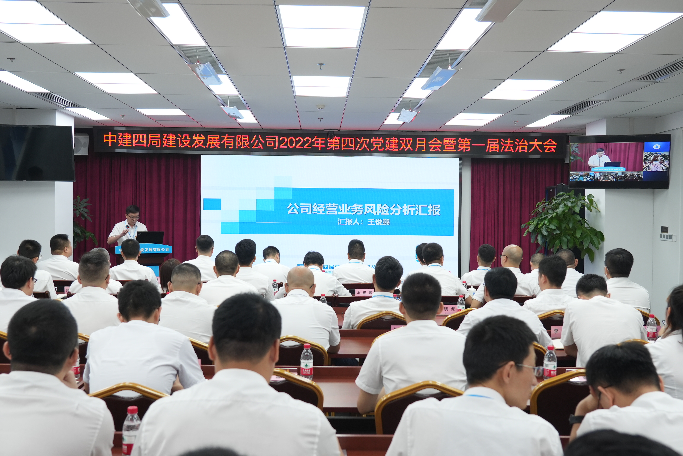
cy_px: 228
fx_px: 683
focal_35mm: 36
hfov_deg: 53.1
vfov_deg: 36.9
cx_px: 342
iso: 640
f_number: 4
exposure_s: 1/100
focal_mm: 24
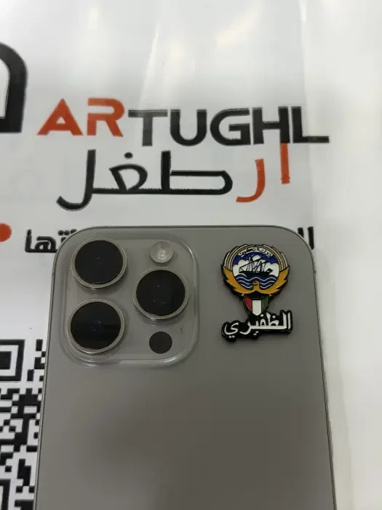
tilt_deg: -65.6
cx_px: 191
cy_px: 255
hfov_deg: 30.3
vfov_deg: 39.7
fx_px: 706
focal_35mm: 48
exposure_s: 1/50
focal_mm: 6.76
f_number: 1.78
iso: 80
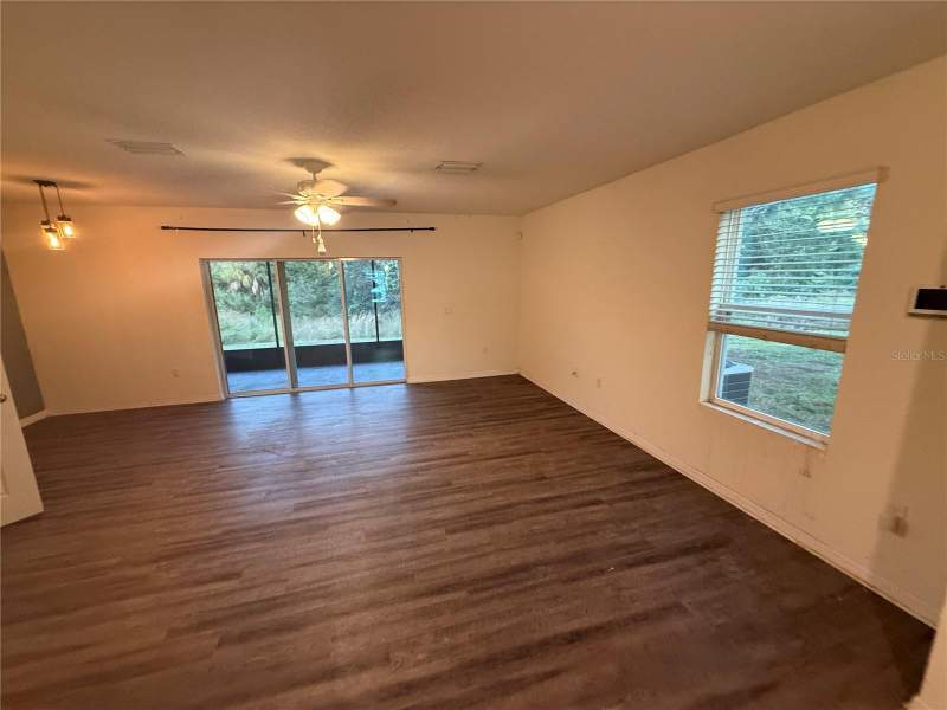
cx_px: 474
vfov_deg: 85.7
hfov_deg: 102.1
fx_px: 383
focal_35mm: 14
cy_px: 355
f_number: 2.2
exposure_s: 1/60
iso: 320
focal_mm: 2.22
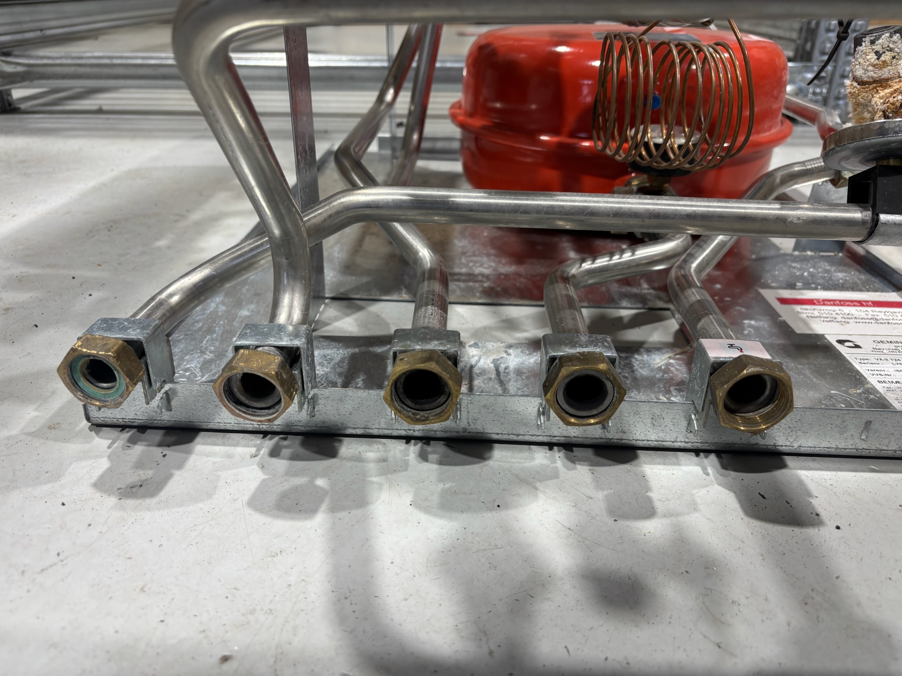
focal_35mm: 26
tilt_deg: -29.8
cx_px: 451
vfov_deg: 53.1
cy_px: 338
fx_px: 677
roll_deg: +0.0
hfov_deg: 67.3
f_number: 1.6
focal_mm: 5.96
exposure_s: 1/121
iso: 80
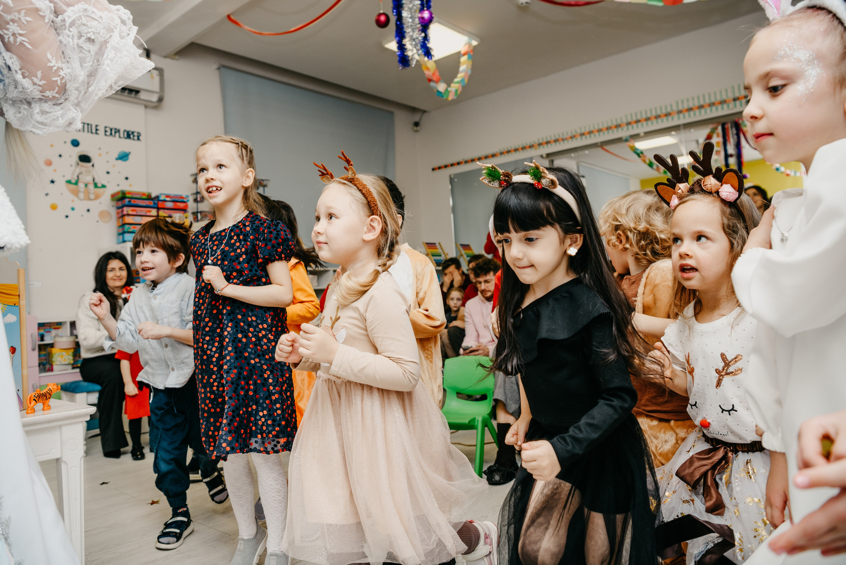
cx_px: 397
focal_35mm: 25
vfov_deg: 50.5
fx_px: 599
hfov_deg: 70.4
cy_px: 266
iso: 250
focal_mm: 24
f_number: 4
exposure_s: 1/160
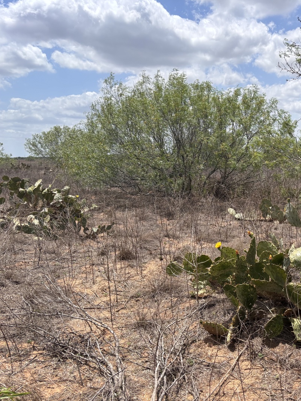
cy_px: 200
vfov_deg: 52.6
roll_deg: +0.4
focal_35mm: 35
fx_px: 406
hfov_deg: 38.8
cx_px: 249
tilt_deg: -7.2
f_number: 1.6
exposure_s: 1/4425
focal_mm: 5.96
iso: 50
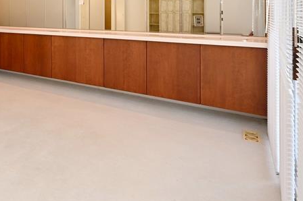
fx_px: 269
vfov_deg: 37.4
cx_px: 30
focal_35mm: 32
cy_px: 8
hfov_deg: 51.8
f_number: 8
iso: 800
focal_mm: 14
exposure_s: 1/60
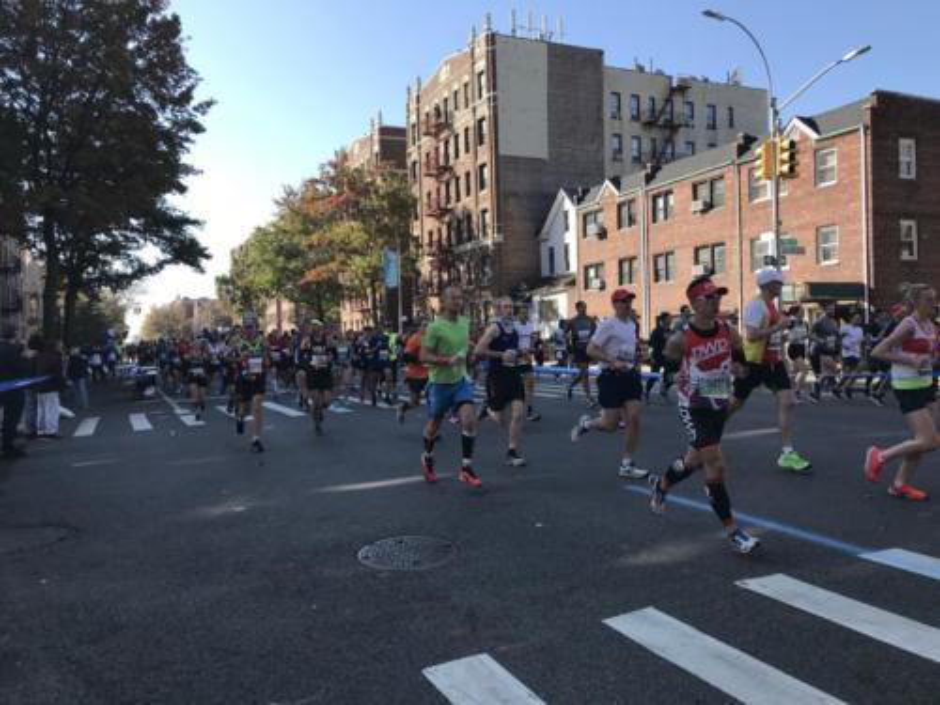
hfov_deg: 63.4
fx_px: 760
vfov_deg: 49.7
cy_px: 352
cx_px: 470
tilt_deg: +1.4
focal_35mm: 28
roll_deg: +1.9
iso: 20
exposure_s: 1/967
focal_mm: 3.99
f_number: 1.8
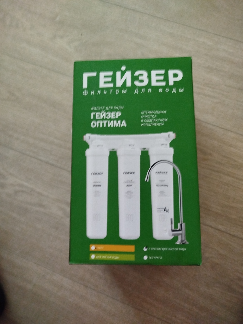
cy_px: 162
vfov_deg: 71.6
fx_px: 225
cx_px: 122
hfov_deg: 56.8
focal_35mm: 24
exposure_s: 1/17
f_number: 1.7
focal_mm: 5.31
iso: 1000
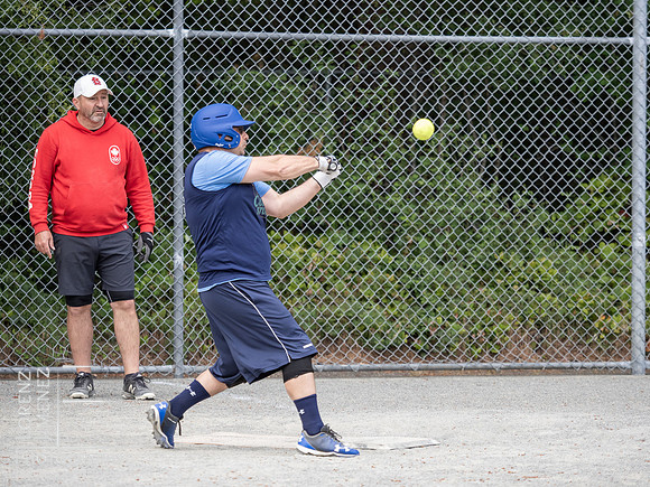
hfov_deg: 8.6
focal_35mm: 230
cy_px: 244
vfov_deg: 6.5
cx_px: 325
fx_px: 4319
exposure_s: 1/1600
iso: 640
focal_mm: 115
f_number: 2.8
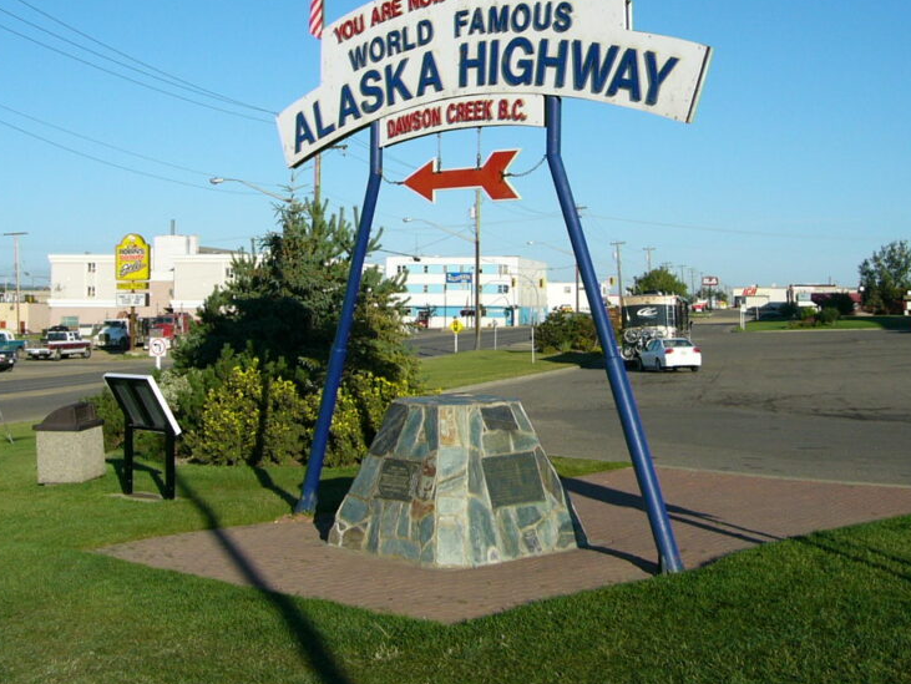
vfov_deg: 29.5
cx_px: 482
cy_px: 221
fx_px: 1290
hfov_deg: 38.9
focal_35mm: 49
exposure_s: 1/160
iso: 50
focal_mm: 5.8
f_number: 8
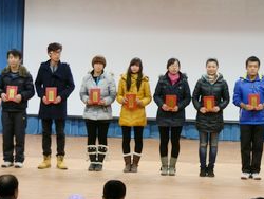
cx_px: 175
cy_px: 64
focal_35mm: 89
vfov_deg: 16.6
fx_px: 679
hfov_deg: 21.9
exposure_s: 1/15
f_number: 3.6
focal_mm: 9.58
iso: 200
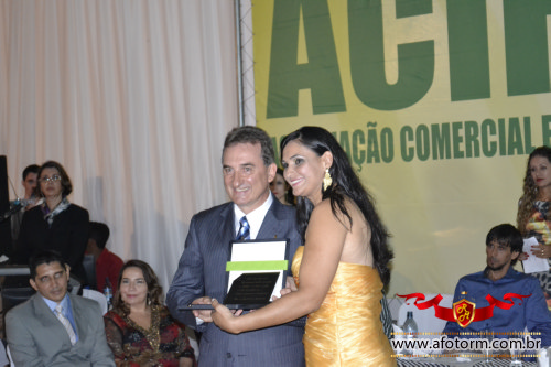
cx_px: 276
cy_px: 184
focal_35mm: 82
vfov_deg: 16.5
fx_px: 1262
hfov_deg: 24.6
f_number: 5.6
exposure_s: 1/60
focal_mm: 55
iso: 3200
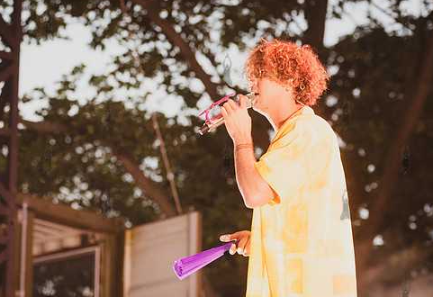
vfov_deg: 8.5
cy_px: 152
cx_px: 258
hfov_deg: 12.3
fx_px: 2002
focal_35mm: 165
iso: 5000
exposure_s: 1/400
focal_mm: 105
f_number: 4
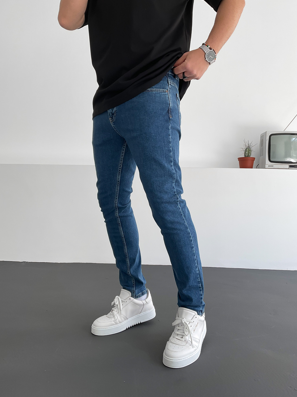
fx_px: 343
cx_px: 149
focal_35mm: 30
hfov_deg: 46.8
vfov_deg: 60.0
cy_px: 194
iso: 16
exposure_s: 1/120
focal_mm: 3
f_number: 1.8
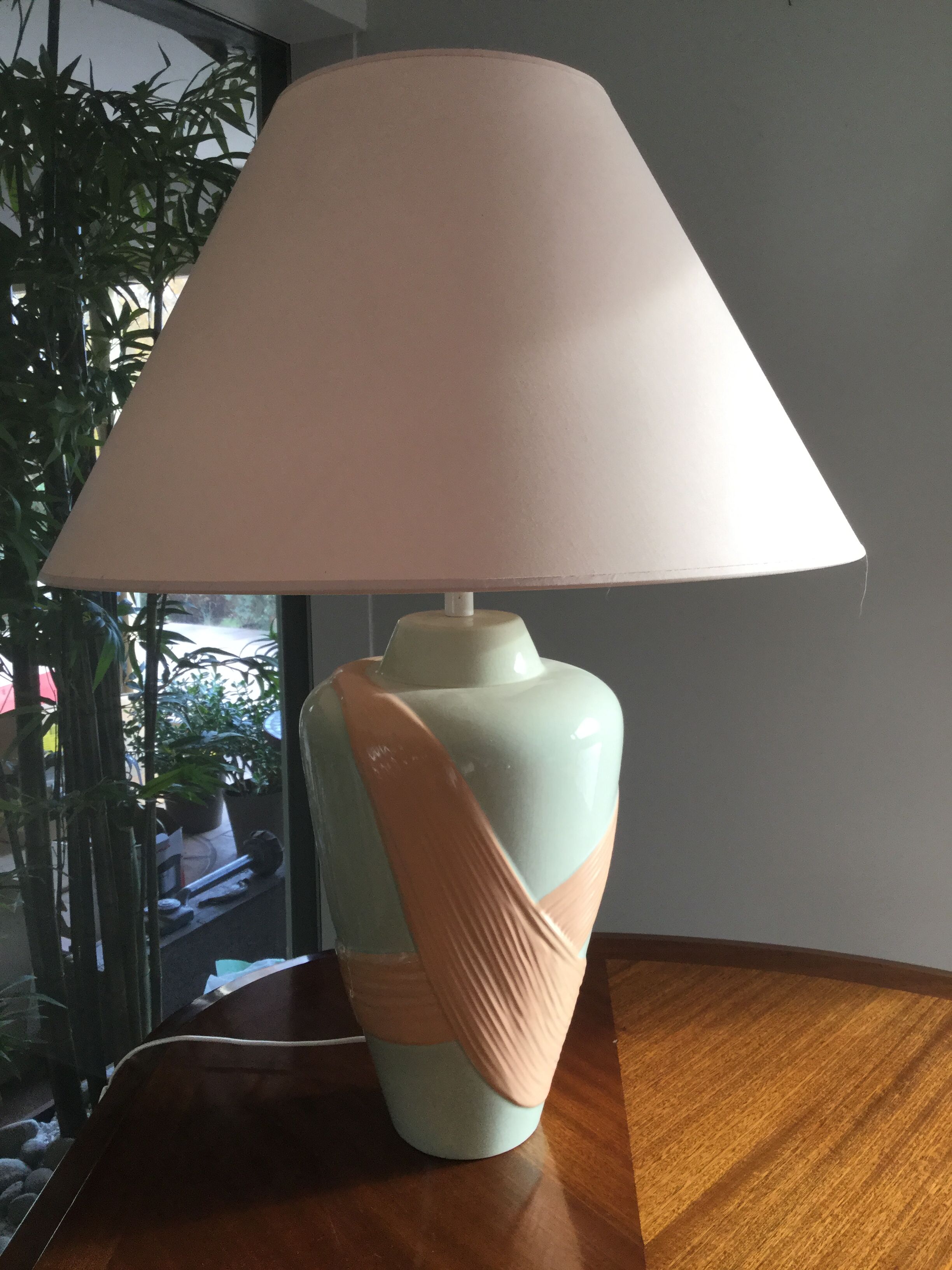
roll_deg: -0.4
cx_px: 476
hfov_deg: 45.4
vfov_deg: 58.4
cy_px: 635
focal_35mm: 31
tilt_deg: -9.7
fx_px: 1137
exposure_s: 1/33
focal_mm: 3.3
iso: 32
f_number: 2.4
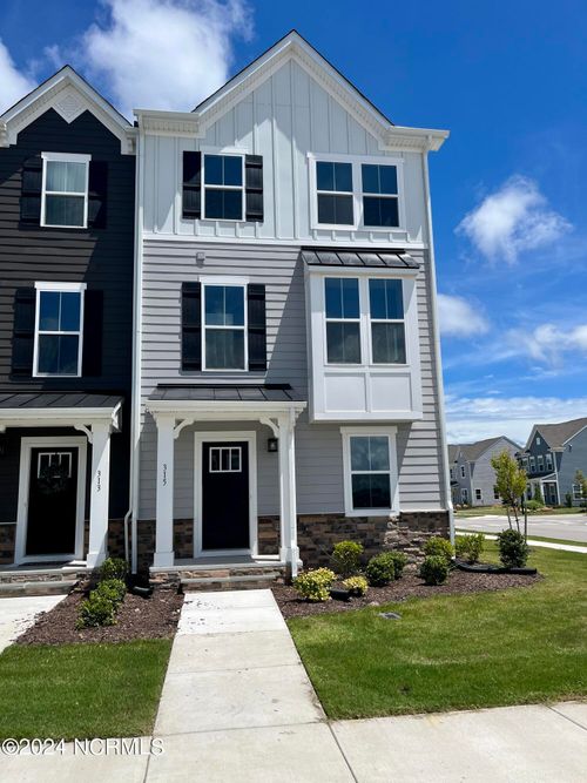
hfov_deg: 53.0
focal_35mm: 26
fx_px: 588
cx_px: 294
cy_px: 392
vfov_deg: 67.3
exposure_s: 1/5319
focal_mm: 5.1
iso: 50
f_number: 1.6
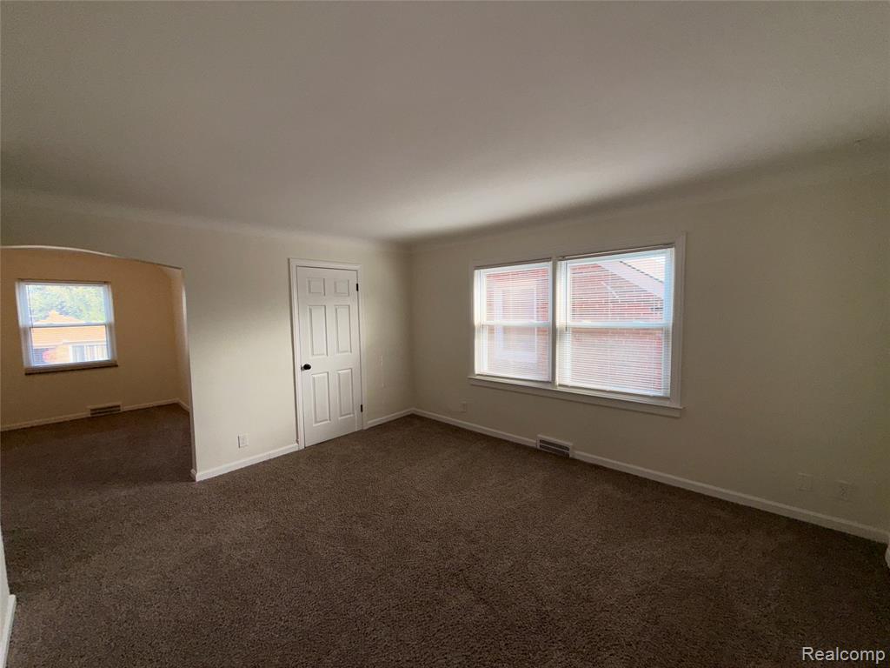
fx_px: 360
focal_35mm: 14
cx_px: 445
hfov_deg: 102.1
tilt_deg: -3.7
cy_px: 334
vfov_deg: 85.7
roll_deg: +1.2
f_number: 2.2
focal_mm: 2.22
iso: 16
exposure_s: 1/122
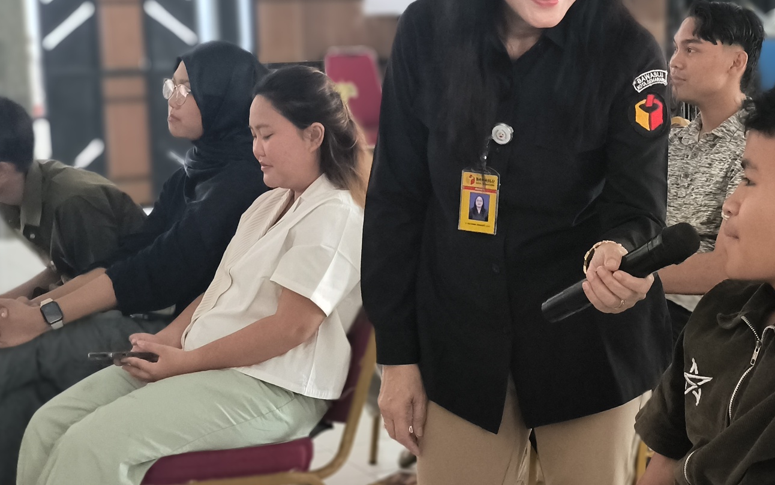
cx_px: 576
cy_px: 249
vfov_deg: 15.6
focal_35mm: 84
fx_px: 1774
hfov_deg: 24.4
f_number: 1.9
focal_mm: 7.1
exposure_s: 1/80
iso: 1250
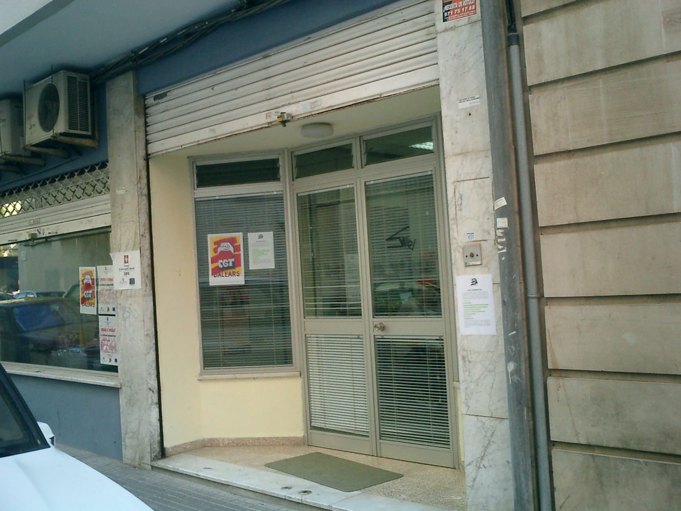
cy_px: 256
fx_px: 708
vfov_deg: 39.7
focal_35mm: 36
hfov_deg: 51.4
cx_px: 340
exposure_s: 1/60
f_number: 3.2
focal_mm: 7.5
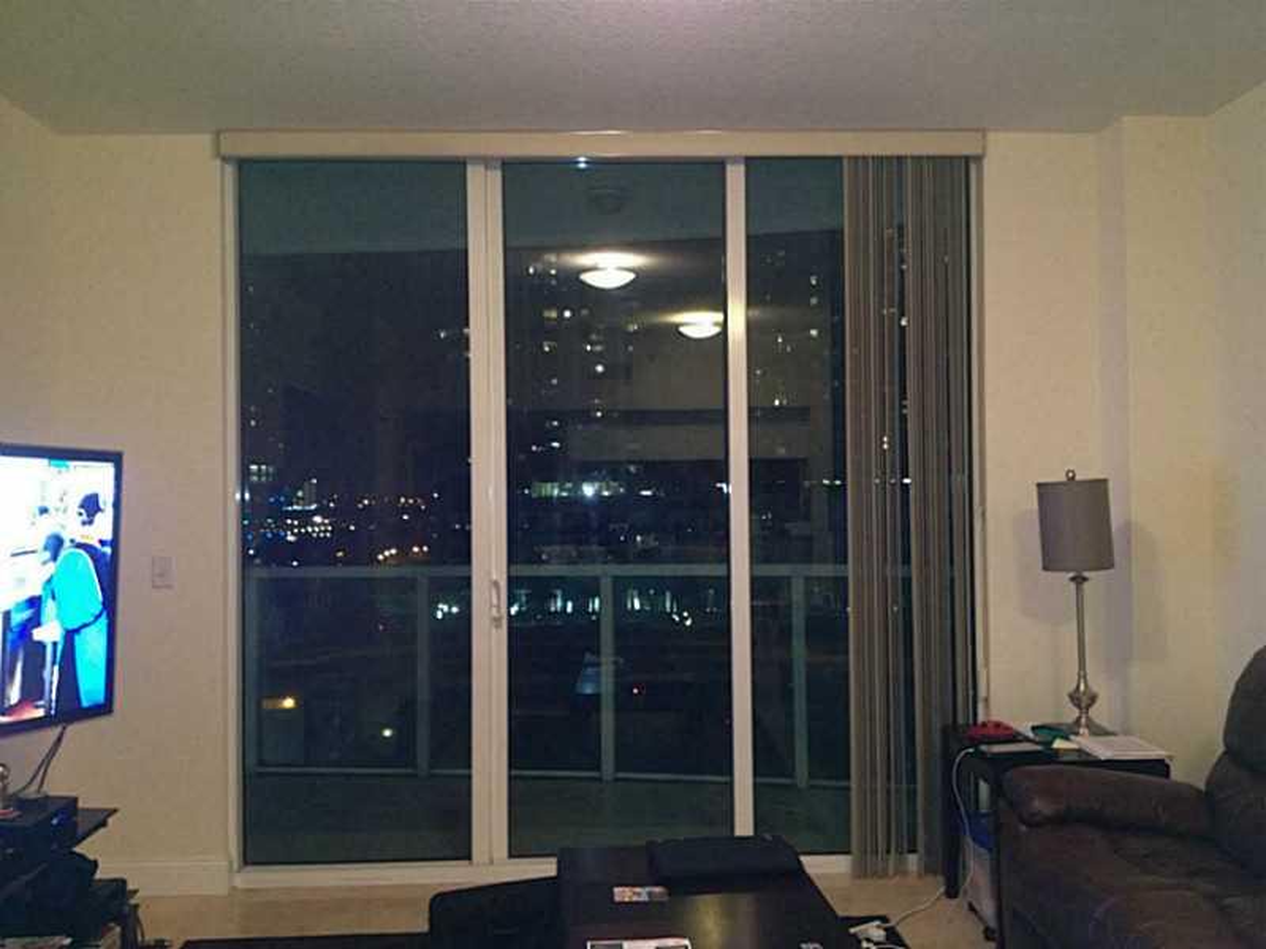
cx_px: 633
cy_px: 474
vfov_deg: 40.7
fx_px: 1280
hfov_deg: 52.6
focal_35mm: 35
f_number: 2.4
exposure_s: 1/16
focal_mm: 4.28
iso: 320
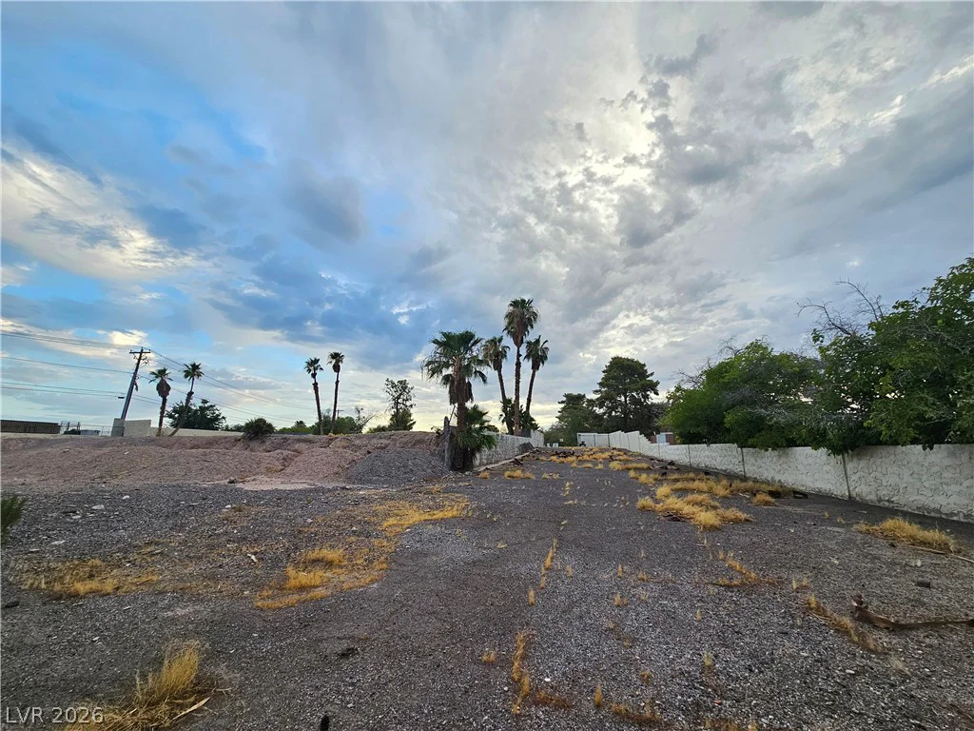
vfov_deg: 89.9
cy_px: 366
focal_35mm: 13
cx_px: 487
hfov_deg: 106.2
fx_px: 366
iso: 50
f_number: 2.2
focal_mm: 2.2
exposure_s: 1/217
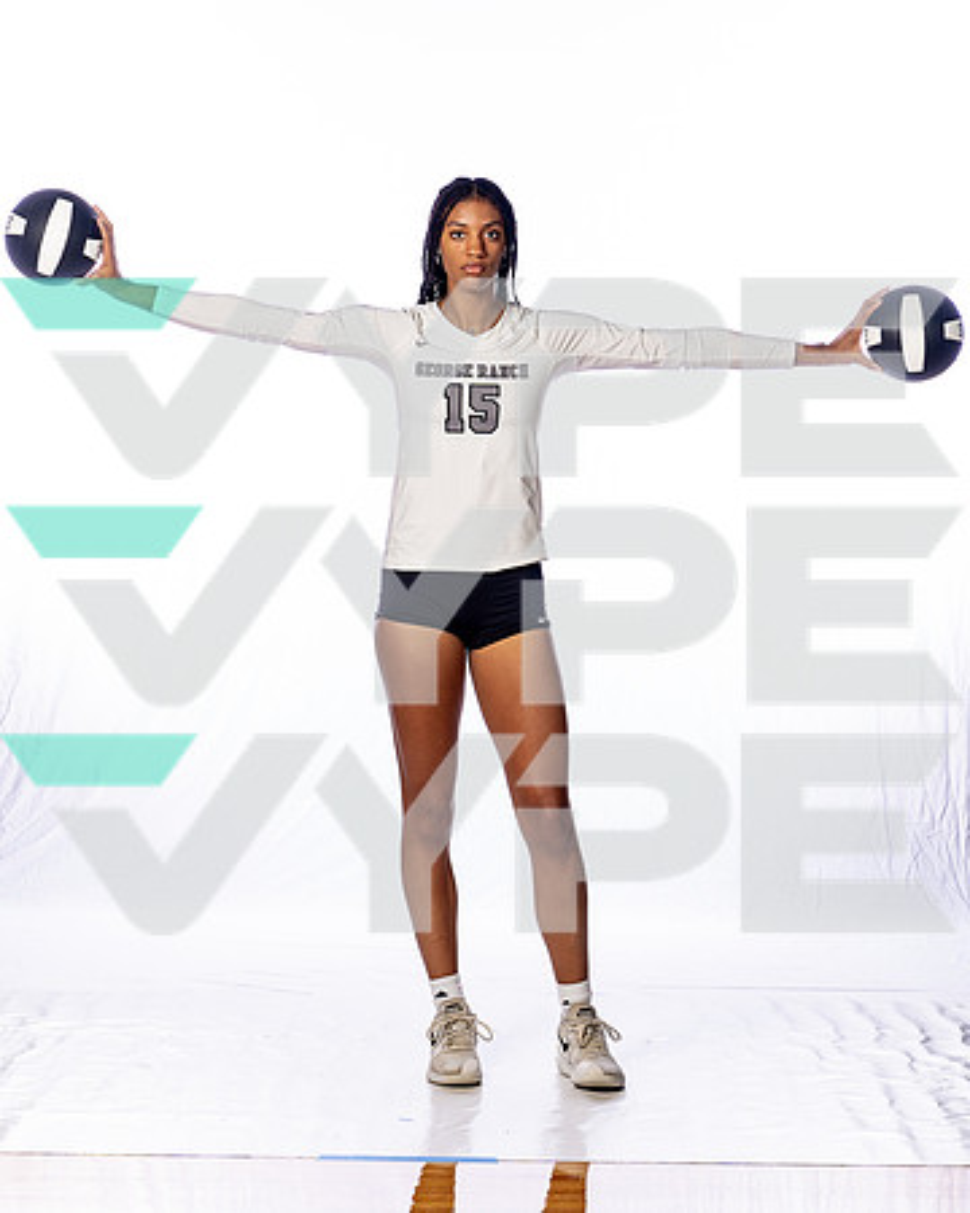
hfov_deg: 15.6
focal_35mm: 99
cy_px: 606
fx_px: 3536
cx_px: 375
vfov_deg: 19.5
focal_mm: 70
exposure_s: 1/250
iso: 250
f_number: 7.1
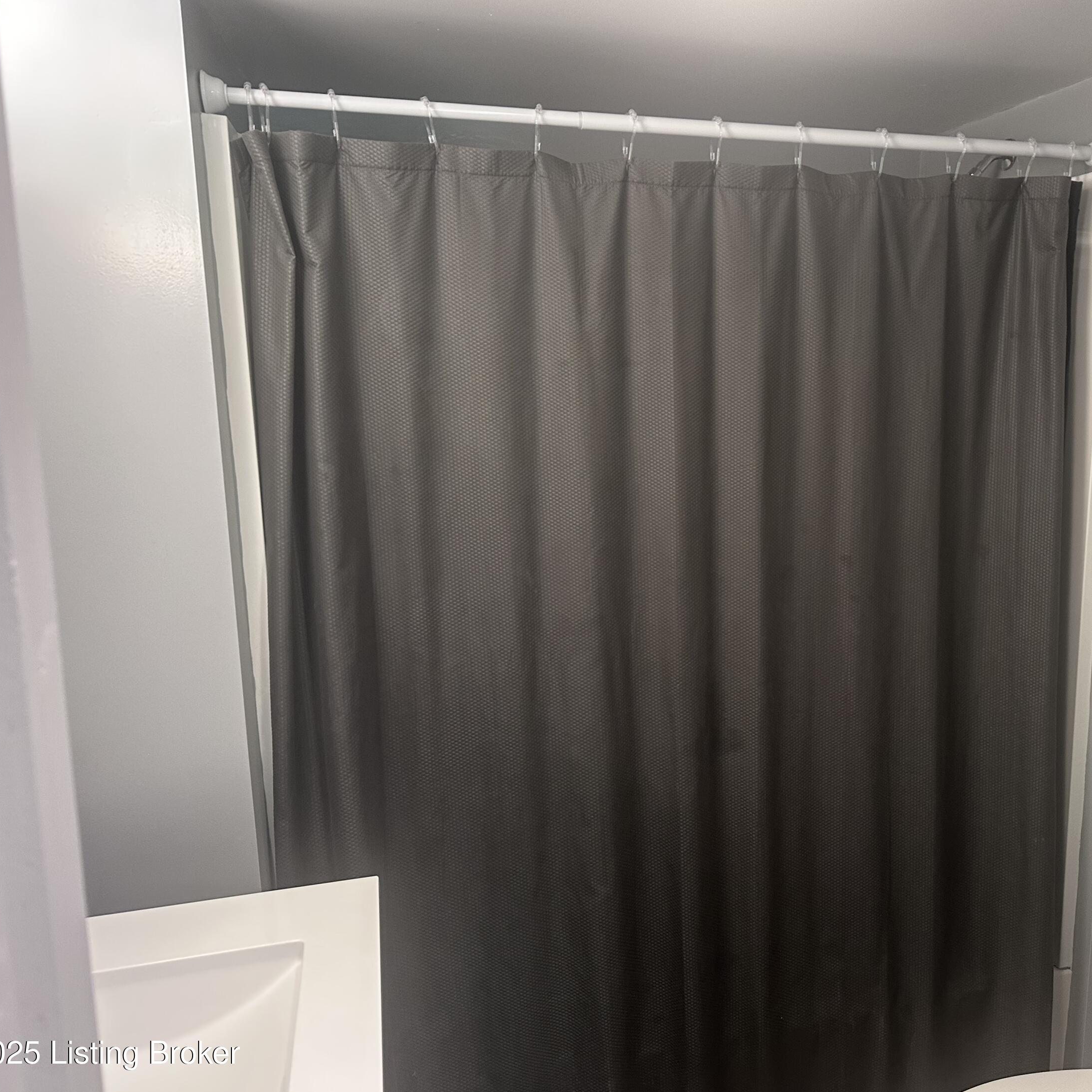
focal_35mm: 29
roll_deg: -0.2
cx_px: 692
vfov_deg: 55.6
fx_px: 1035
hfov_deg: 54.9
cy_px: 544
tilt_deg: -8.6
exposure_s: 1/60
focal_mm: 6.86
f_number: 1.78
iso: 200
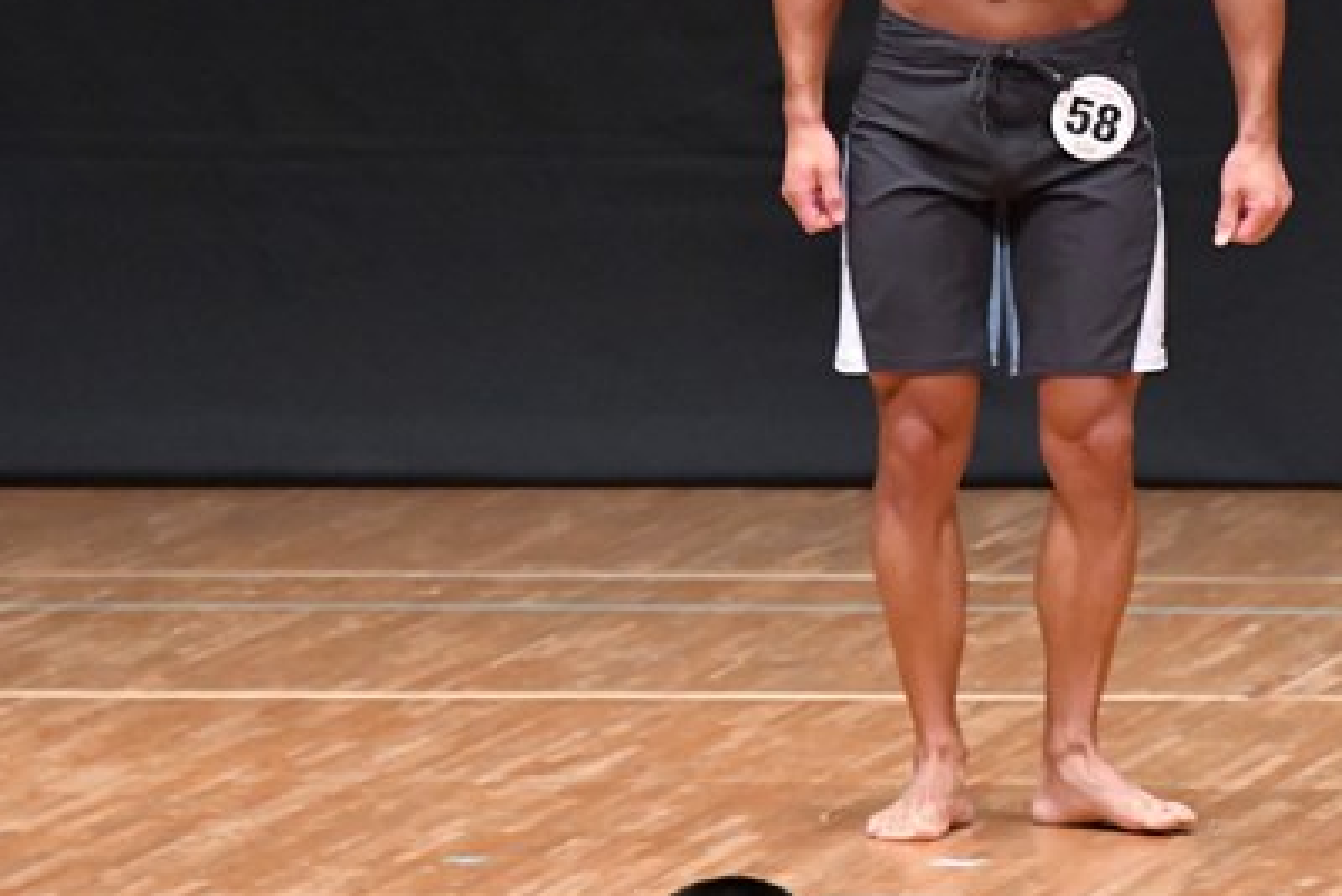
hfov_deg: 3.9
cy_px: 91
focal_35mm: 523
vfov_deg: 2.6
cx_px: 911
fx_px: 19502
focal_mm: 180
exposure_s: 1/400
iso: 8000
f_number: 5.6
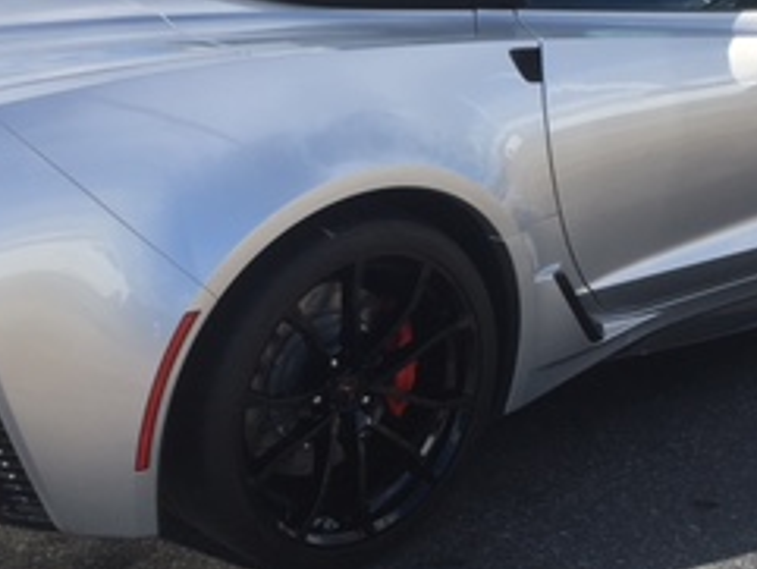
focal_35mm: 77
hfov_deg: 25.3
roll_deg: +0.7
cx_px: 430
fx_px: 1685
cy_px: 214
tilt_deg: -16.5
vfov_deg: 19.1
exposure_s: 1/845
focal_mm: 4.15
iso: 25
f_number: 2.2
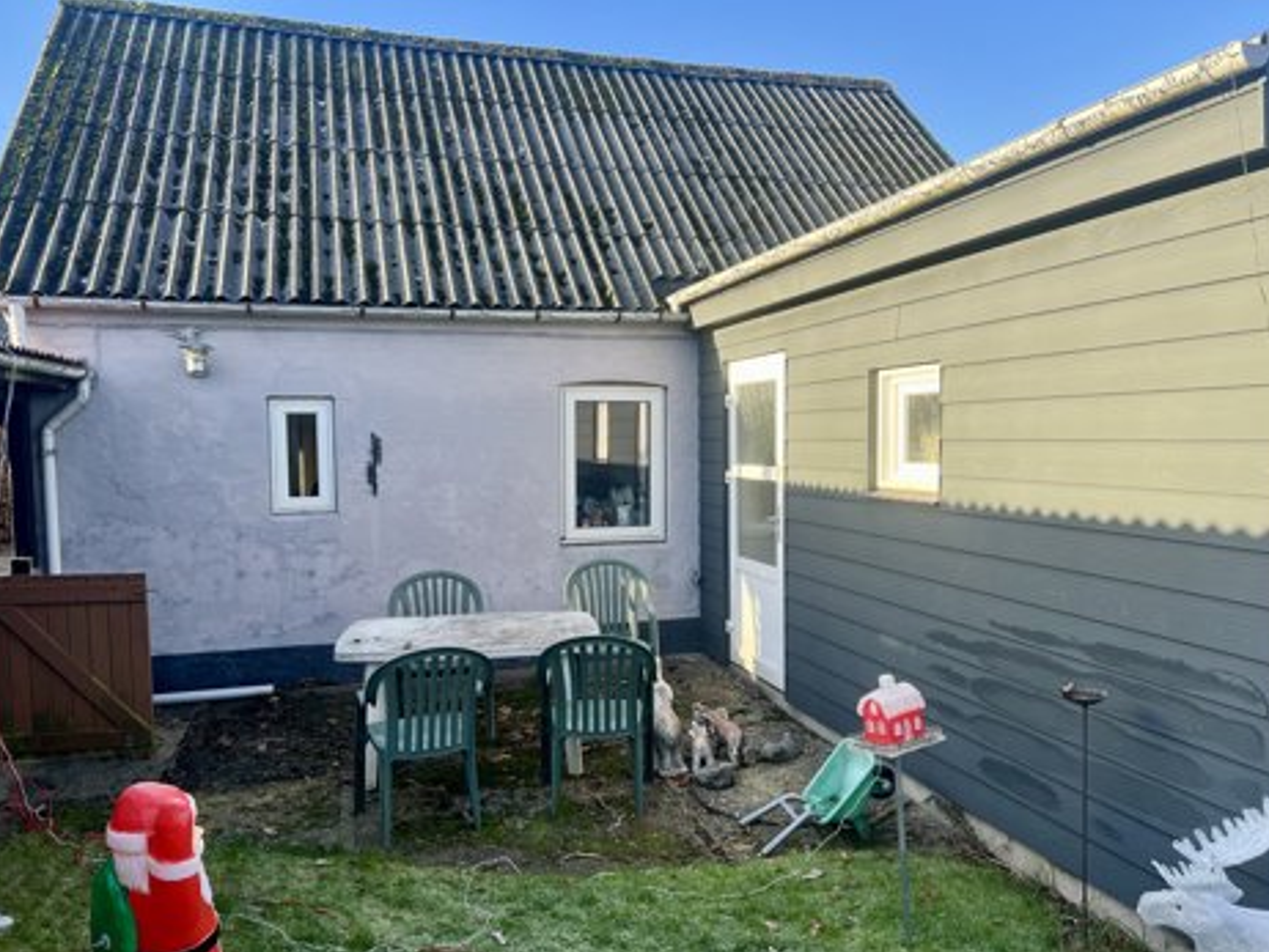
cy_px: 491
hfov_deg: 65.3
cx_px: 634
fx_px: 990
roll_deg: +0.1
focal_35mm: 27
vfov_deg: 51.4
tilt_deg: -4.0
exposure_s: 1/723
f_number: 1.5
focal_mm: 5.7
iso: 50
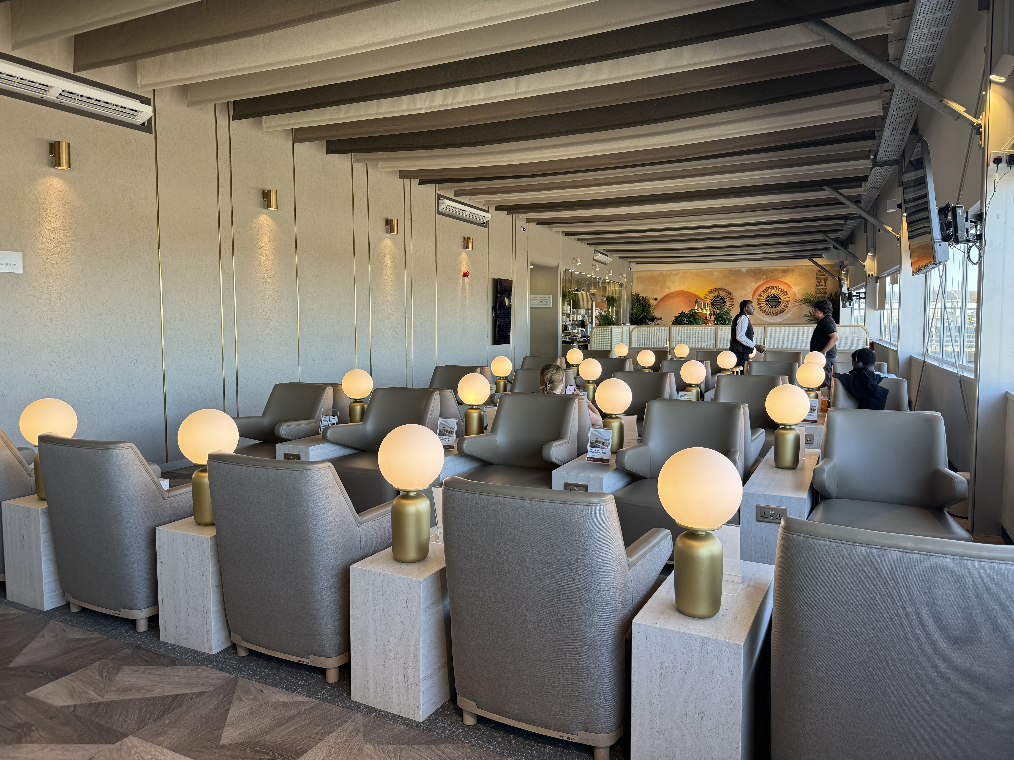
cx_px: 507
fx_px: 703
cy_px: 380
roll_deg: +0.2
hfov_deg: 71.6
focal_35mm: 24
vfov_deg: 56.8
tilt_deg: -4.9
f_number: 1.78
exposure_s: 1/171
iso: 100
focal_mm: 6.86
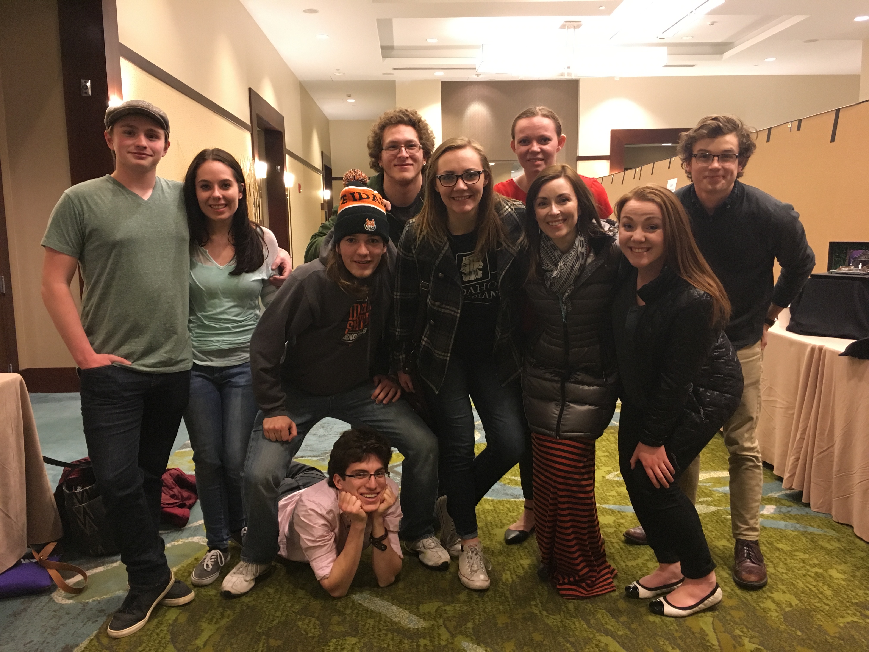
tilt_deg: -8.1
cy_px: 326
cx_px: 434
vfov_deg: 48.2
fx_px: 728
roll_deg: +1.7
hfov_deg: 61.7
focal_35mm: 29
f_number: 2.2
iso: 200
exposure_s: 1/17
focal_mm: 4.15
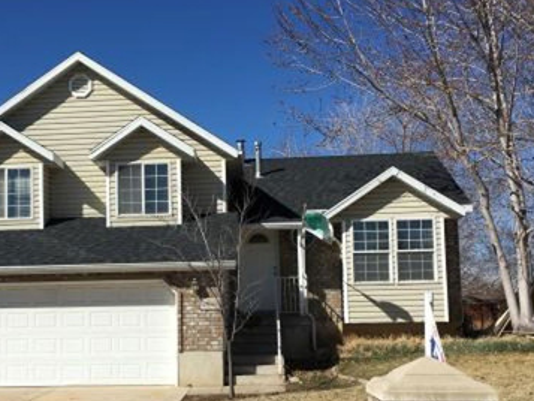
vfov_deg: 28.0
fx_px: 802
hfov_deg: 36.5
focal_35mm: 52
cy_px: 242
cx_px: 187
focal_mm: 4.15
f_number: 2.2
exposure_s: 1/2564
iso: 25
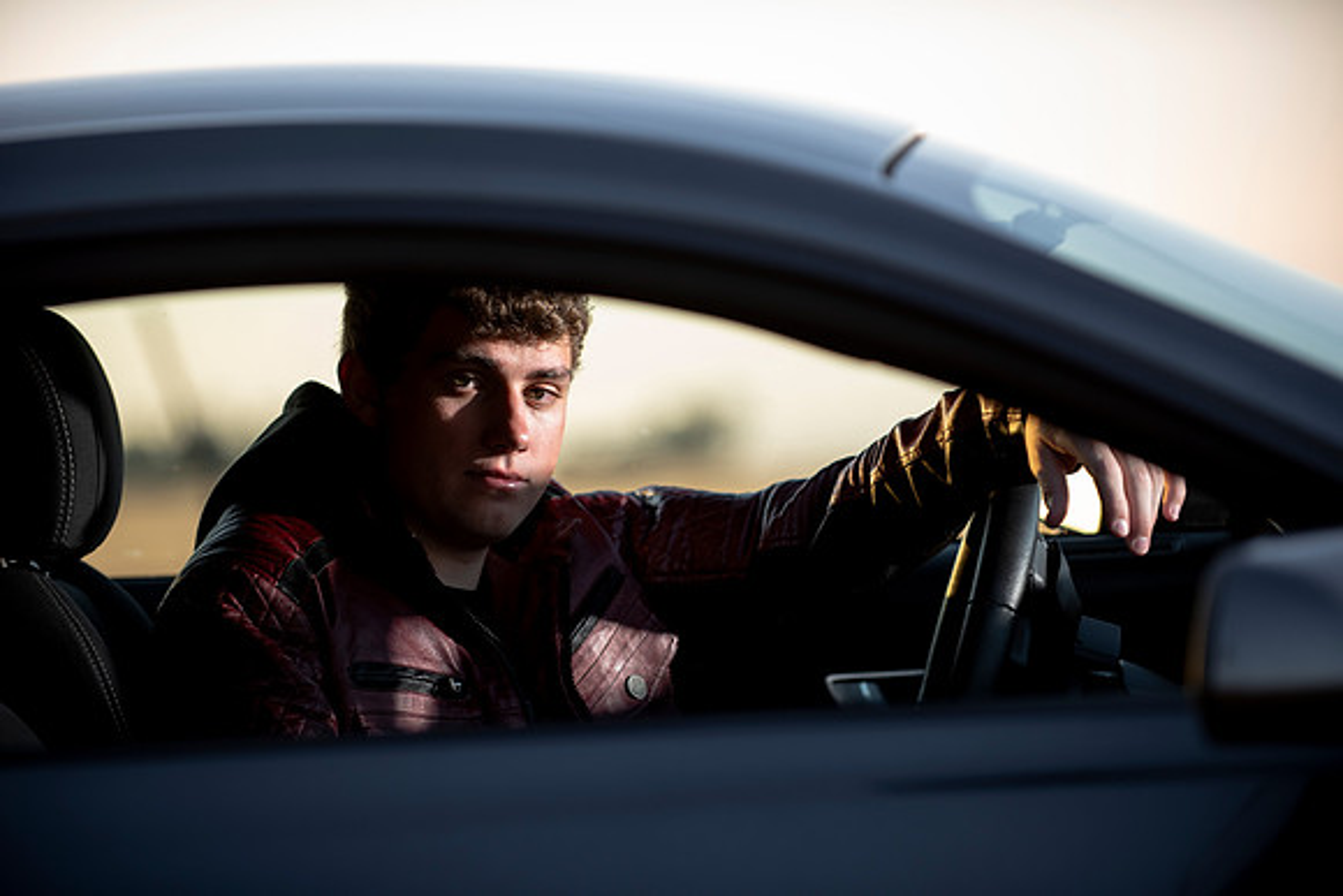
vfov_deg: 8.9
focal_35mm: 155
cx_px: 672
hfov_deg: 13.2
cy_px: 448
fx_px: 5783
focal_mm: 155
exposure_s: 1/250
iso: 200
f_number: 2.8
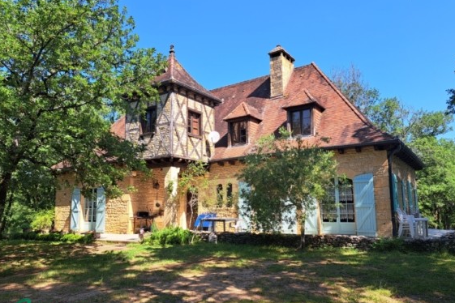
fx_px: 329
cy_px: 167
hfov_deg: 69.4
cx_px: 234
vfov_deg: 49.5
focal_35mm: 26
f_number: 1.8
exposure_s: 1/577
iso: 50
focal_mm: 5.23
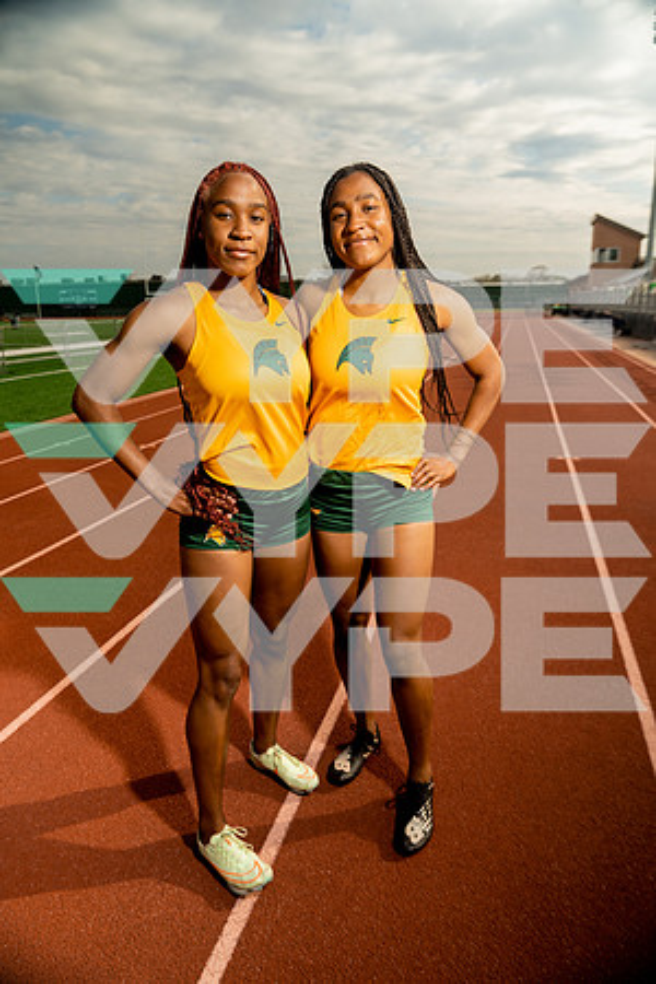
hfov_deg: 51.3
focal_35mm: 25
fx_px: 683
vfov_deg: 71.5
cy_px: 492
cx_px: 328
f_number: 3.5
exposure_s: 1/250
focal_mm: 25
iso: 250
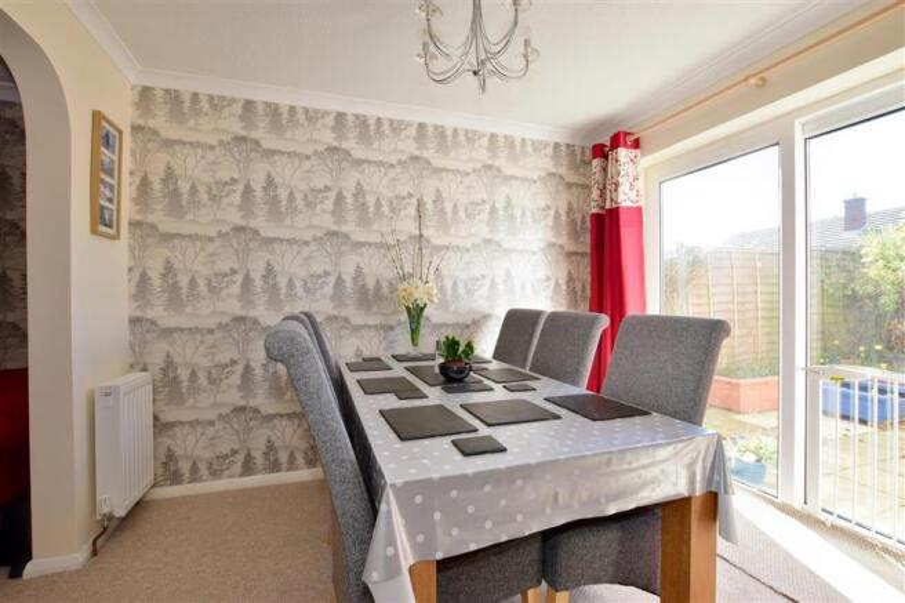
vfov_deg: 77.3
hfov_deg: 100.4
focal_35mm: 15
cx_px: 452
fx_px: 377
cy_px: 302
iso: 400
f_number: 11
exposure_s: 1/50
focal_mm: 10
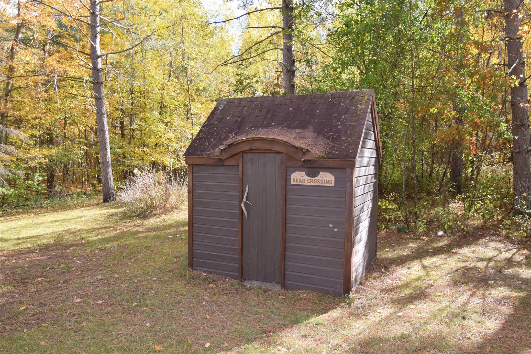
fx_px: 376
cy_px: 177
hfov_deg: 70.4
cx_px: 266
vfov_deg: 50.4
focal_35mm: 26
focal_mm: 17
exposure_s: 1/200
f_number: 9
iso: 320
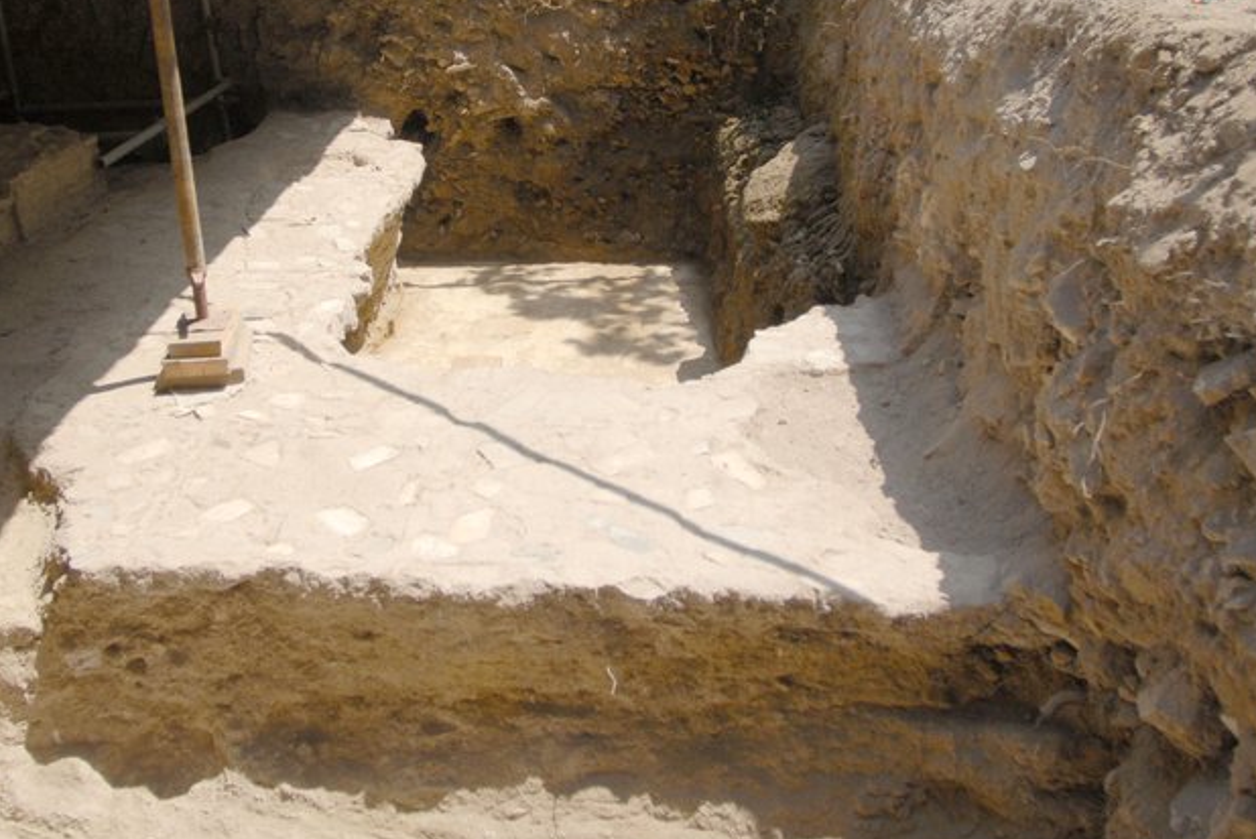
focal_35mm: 34
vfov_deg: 38.2
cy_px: 243
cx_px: 508
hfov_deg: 55.4
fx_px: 1187
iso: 200
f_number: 3.5
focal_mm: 14
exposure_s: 1/1600
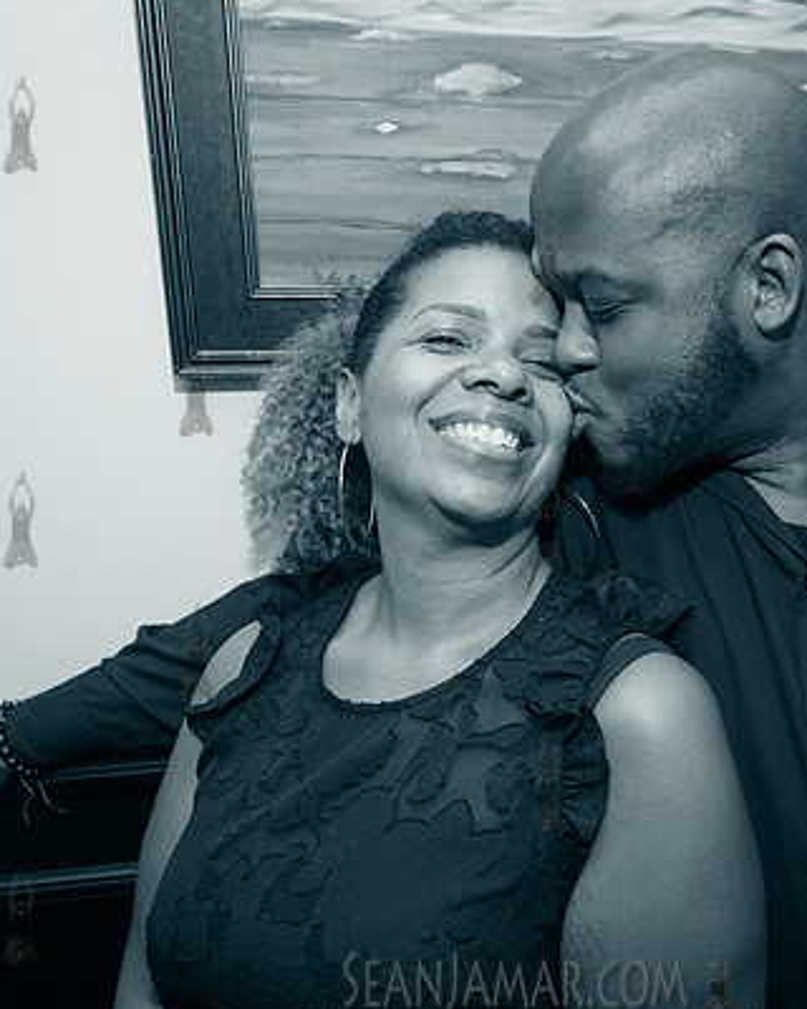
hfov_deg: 39.8
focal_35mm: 36
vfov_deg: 50.3
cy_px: 530
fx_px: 1075
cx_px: 621
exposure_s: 1/250
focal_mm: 24
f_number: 6.3
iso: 1600
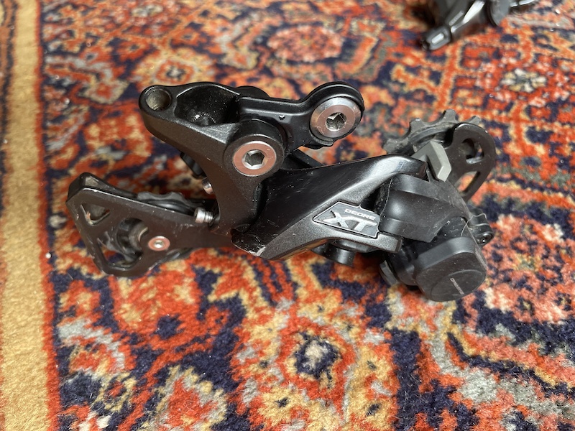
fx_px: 432
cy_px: 216
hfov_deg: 67.3
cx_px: 288
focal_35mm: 26
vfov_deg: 53.1
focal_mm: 4.2
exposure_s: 1/121
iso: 125
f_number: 1.6
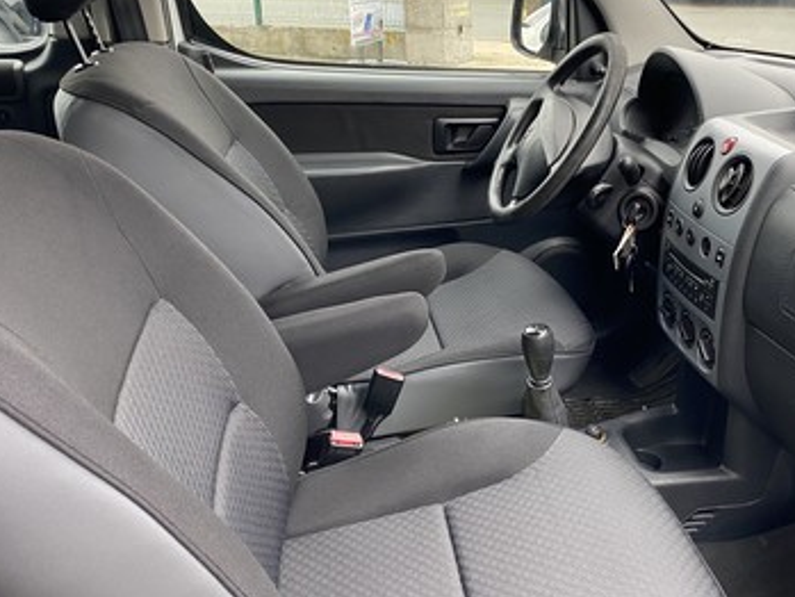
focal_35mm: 38
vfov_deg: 37.7
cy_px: 306
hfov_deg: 48.5
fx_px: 873
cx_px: 494
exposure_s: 1/99
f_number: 1.8
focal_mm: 4.25
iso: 125
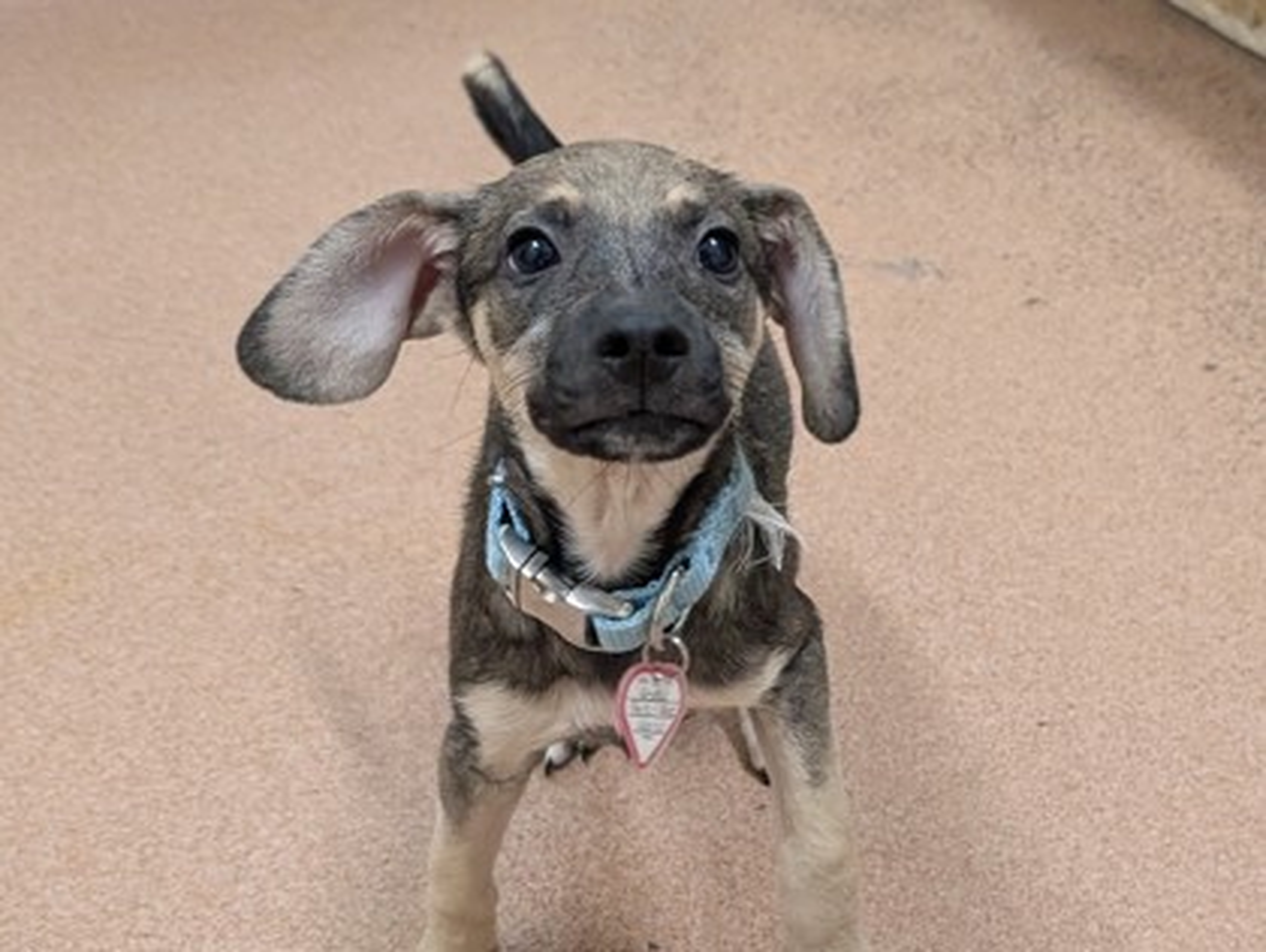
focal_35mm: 24
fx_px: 879
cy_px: 476
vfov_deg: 56.9
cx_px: 633
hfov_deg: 71.5
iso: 1846
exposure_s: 1/458
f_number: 1.68
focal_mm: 6.9
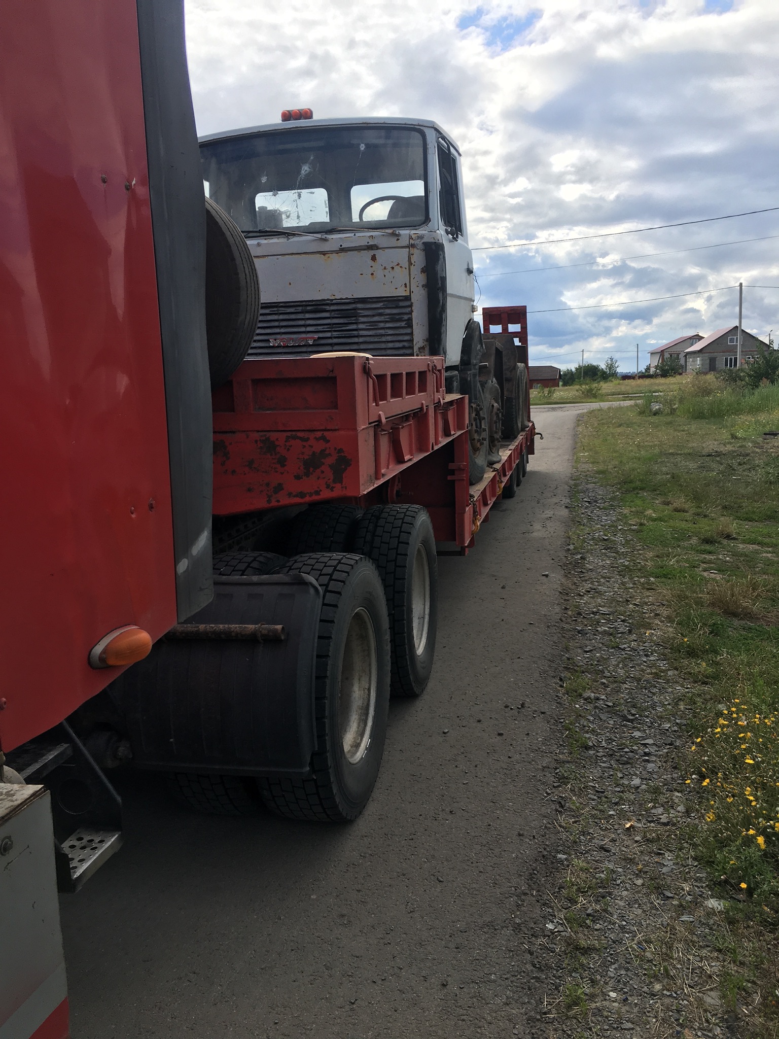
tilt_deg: -9.4
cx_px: 390
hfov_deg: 48.2
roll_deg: +3.6
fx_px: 870
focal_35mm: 29
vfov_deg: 61.7
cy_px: 520
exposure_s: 1/1374
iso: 25
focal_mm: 4.15
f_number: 2.2
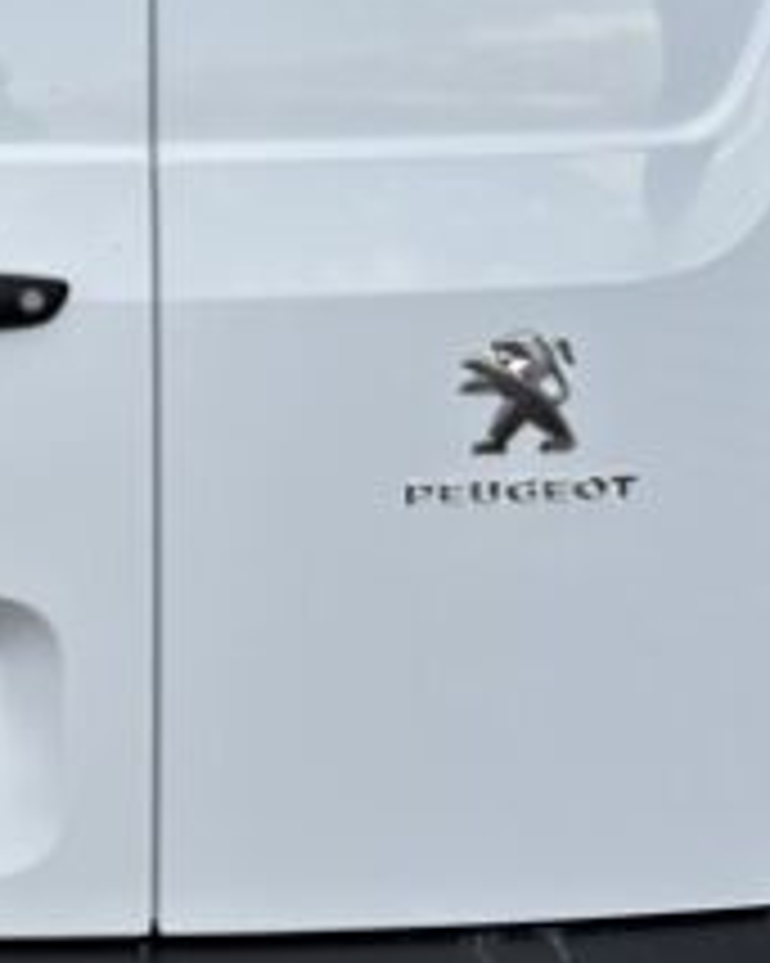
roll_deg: +0.1
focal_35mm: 91
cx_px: -23
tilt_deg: -8.7
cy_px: 261
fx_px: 2594
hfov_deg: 16.5
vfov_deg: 20.9
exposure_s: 1/1027
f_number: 1.6
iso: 50
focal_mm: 5.96
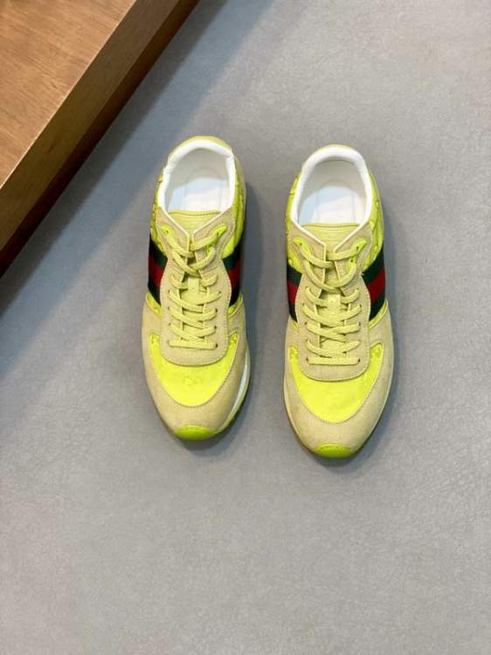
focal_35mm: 52
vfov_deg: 36.8
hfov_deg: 28.0
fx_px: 984
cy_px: 328
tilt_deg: -74.2
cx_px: 246
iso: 100
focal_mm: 6
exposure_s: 1/100
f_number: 2
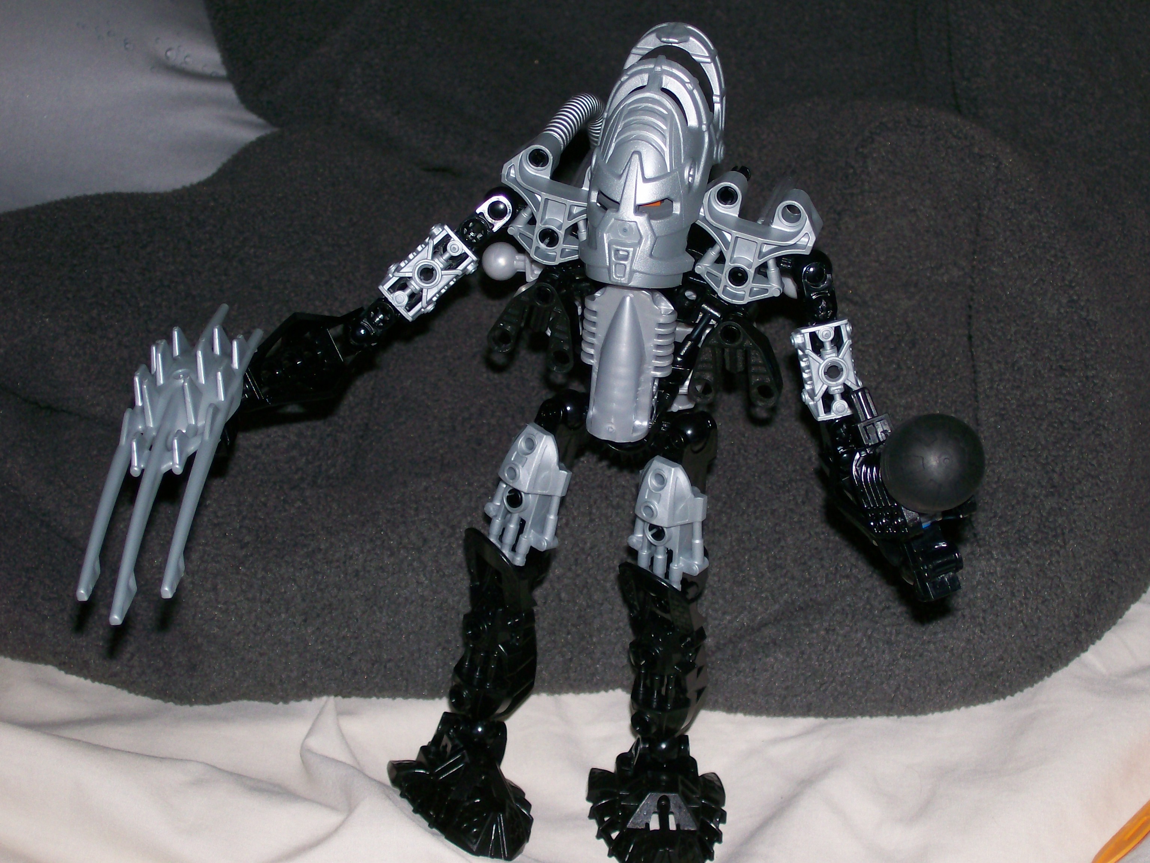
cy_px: 432
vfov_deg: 21.0
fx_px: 2326
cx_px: 575
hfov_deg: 27.8
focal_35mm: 70
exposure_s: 1/95.5
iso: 80
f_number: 3.8
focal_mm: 11.6
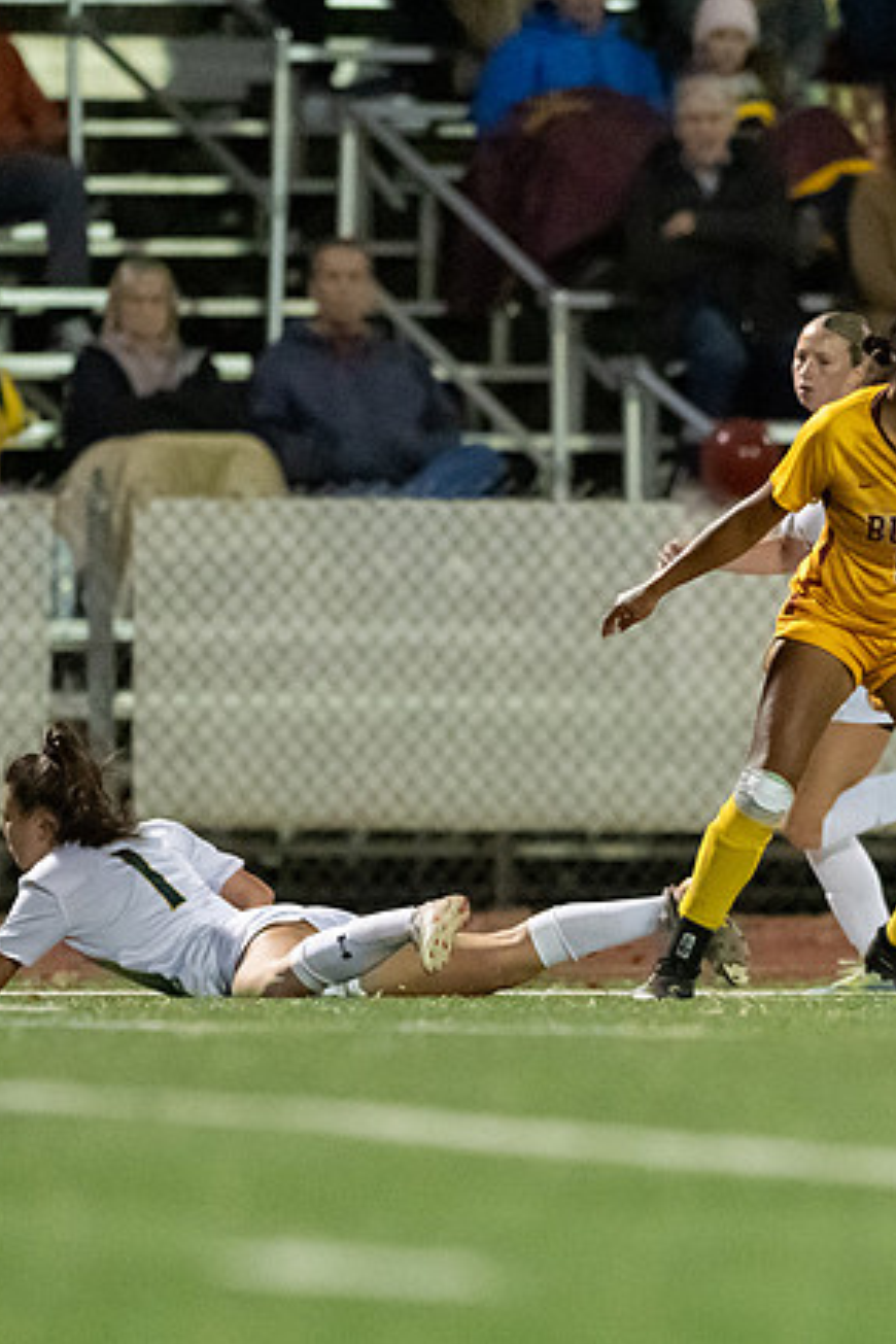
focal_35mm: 739
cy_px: 833
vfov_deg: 2.8
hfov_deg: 1.9
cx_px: 910
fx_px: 27587
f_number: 2.8
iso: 16000
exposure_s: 1/1000
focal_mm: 300
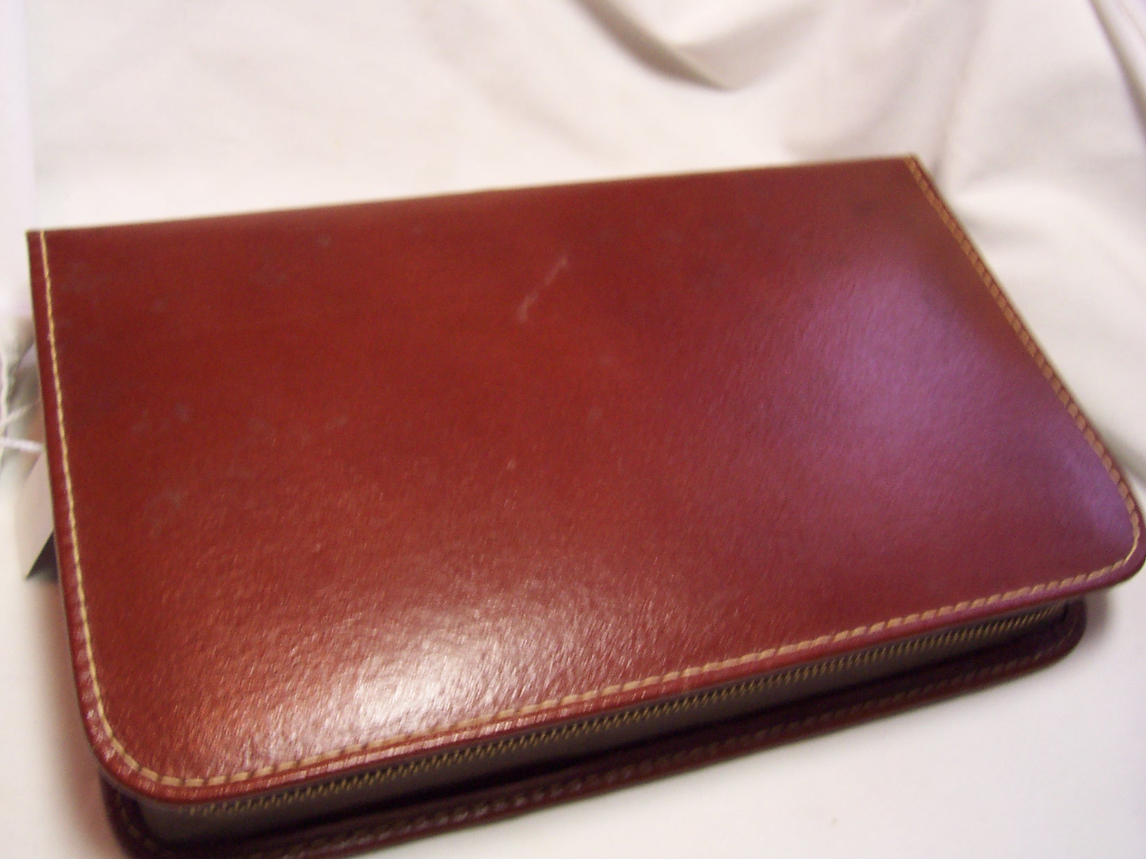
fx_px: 1225
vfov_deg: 38.7
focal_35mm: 37
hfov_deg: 50.1
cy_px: 430
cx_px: 573
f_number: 2.8
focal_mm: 5.6
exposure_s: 1/30
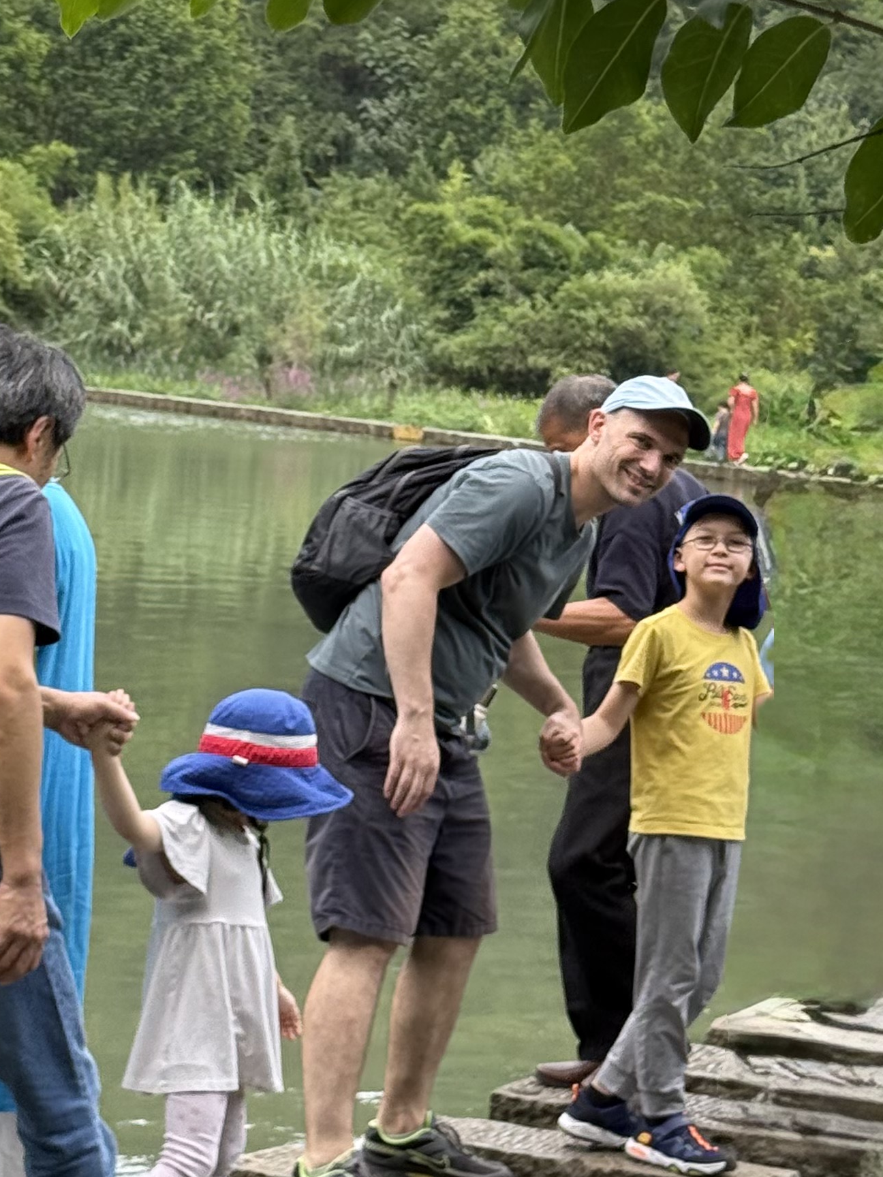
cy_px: 498
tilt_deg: -1.4
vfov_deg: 17.6
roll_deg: -3.2
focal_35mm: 112
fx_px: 3809
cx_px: 508
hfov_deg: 13.2
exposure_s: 1/1100
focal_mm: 6.76
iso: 100
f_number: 1.78
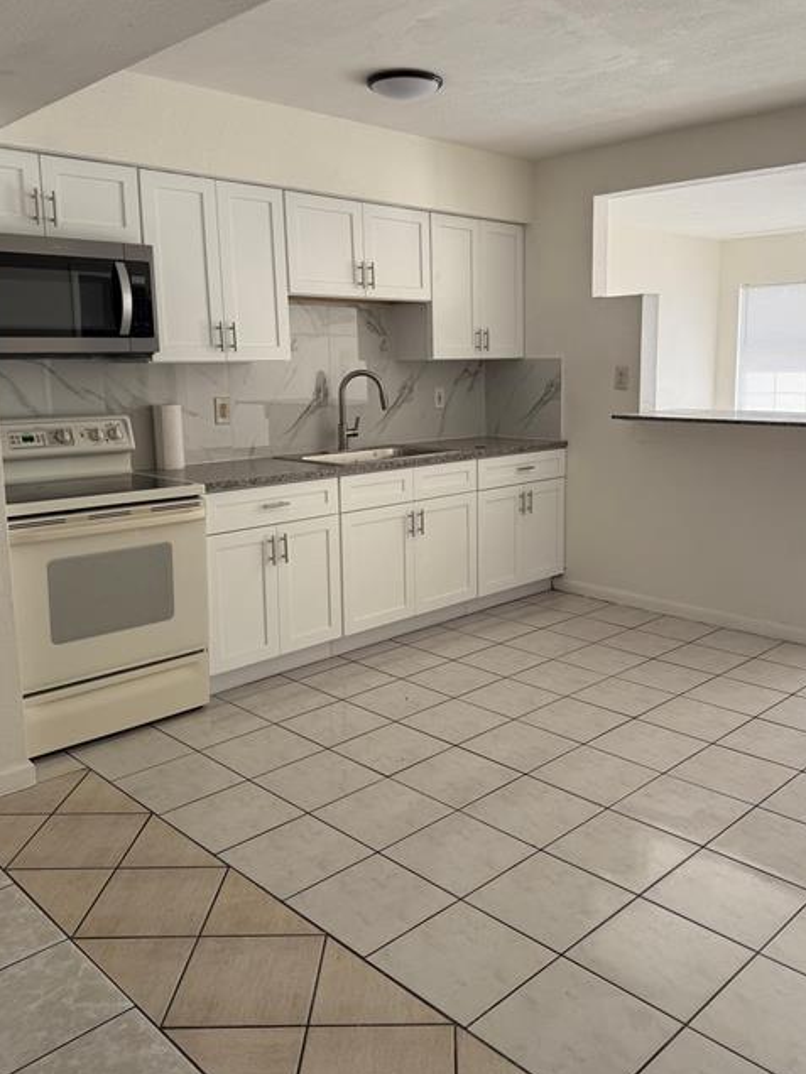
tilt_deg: -8.3
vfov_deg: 61.5
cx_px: 446
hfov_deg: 48.1
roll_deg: +0.5
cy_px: 486
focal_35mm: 29
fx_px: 900
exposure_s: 1/187
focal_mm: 6.76
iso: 80
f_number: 1.78
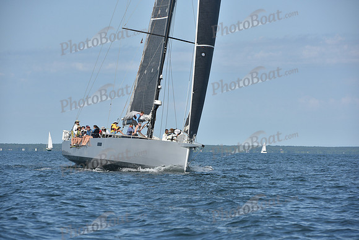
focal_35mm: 200
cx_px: 180
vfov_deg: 6.9
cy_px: 120
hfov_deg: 10.3
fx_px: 1995
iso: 320
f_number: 9
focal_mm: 200
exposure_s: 1/1250
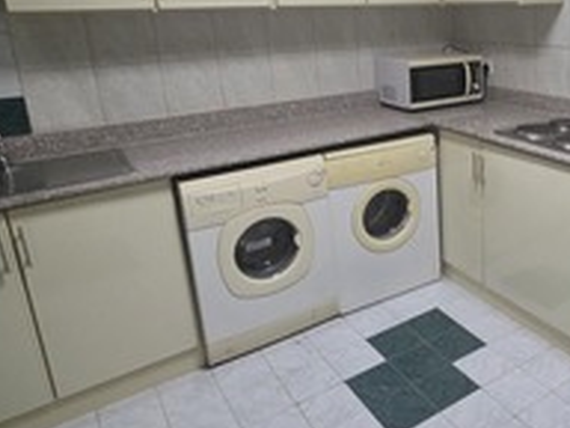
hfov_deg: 53.3
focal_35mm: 31
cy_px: 147
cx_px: 479
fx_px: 510
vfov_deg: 44.9
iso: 800
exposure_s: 1/50
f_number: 1.9
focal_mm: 2.2
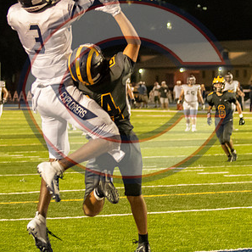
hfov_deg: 8.6
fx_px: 1672
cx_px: 137
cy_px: 90
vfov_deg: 8.6
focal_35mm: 203
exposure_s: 1/1000
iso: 10000
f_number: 2.8
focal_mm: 70
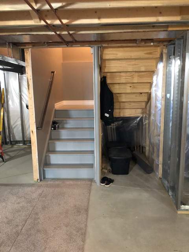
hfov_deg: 49.7
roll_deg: -0.2
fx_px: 204
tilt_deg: -10.1
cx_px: 94
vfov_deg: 63.4
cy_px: 126
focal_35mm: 28
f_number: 1.8
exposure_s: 1/5
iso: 100
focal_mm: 4
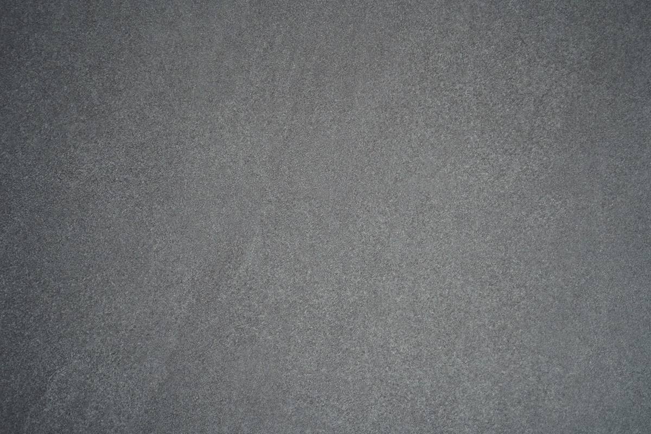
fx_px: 904
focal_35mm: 50
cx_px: 326
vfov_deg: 27.0
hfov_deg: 39.6
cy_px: 217
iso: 1250
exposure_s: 1/100
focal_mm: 50
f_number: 4
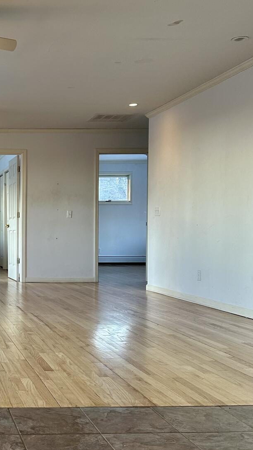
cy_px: 247
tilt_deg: -2.0
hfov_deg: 23.0
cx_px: -47
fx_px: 572
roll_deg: +0.1
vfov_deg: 42.8
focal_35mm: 48
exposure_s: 1/120
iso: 200
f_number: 1.78
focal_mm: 6.86
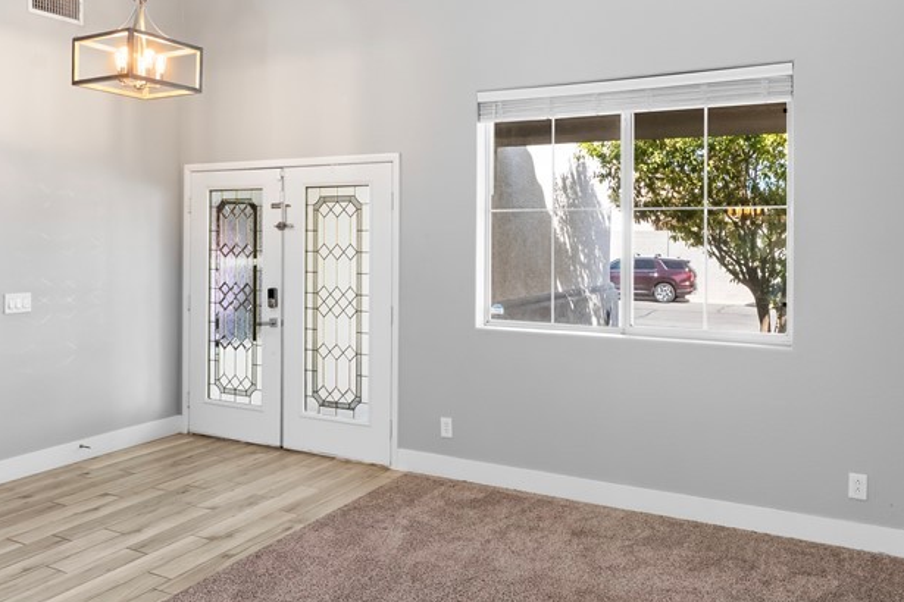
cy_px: 236
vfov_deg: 43.4
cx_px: 431
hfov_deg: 61.9
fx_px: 753
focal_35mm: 30
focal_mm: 17
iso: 500
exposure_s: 1/13
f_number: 8
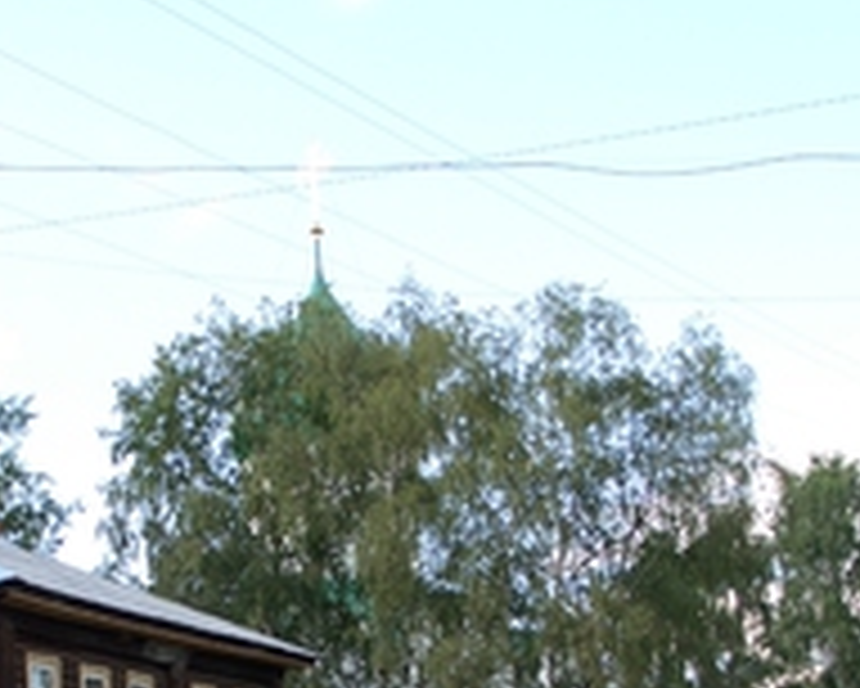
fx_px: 1935
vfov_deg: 19.6
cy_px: 697
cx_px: 252
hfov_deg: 24.9
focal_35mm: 76
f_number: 3.5
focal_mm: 7.1
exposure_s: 1/250
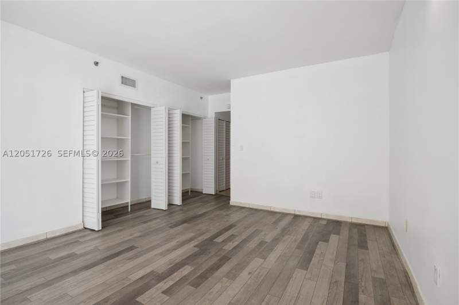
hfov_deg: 93.4
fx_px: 216
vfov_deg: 70.3
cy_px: 152
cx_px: 230
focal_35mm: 17
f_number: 8
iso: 250
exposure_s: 1/30
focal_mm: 17
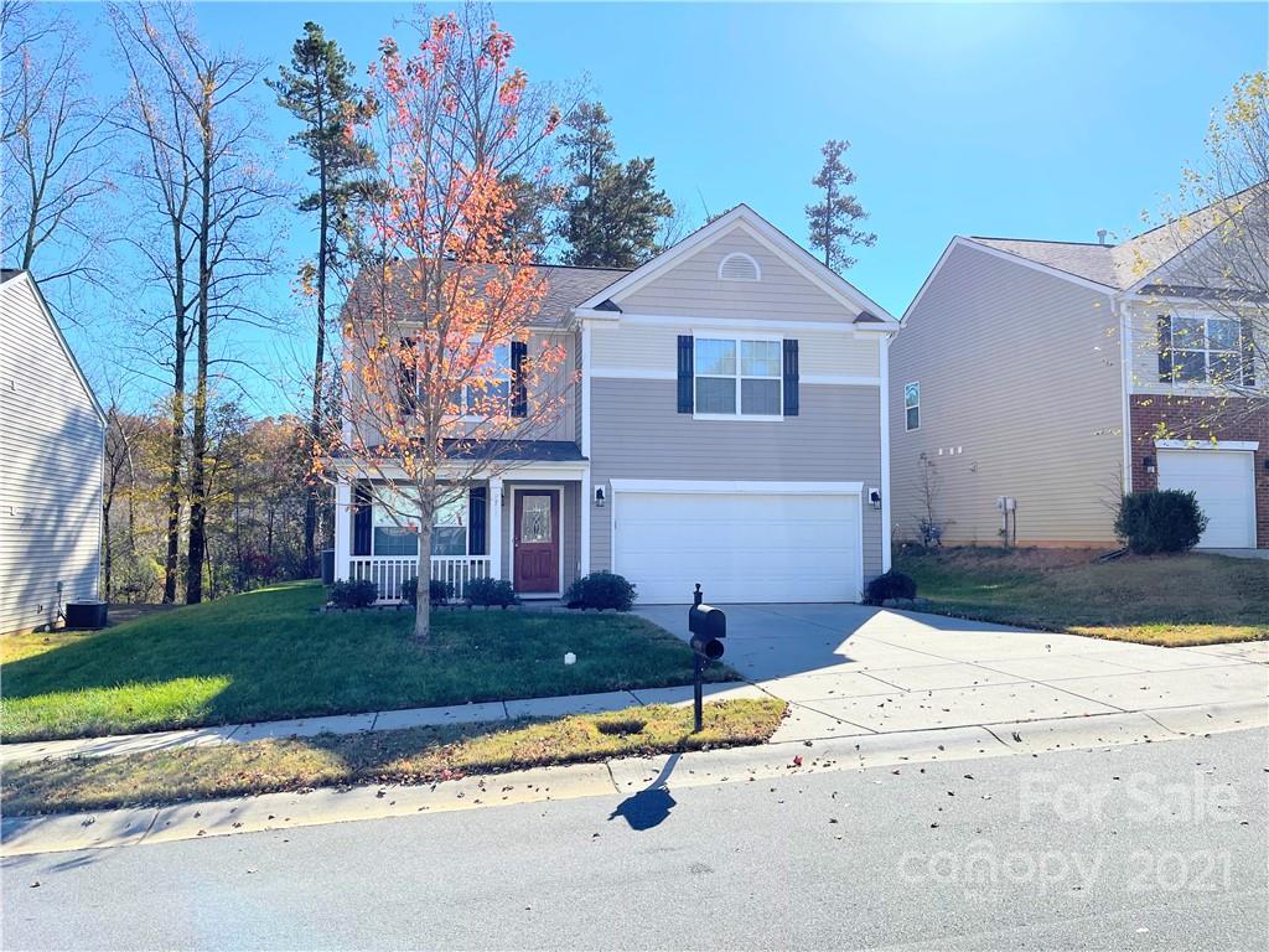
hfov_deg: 67.3
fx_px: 953
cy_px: 476
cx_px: 634
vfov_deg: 53.1
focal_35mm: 26
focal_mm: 5.1
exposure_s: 1/2786
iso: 32
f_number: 1.6
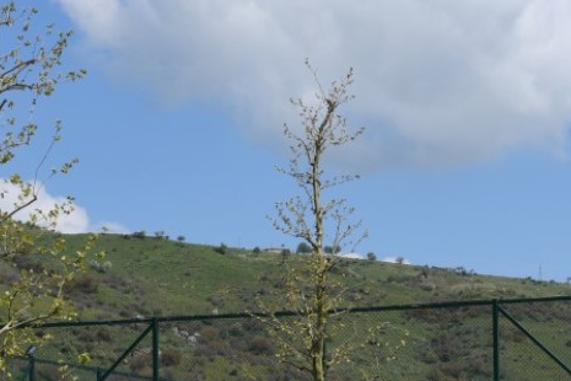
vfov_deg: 8.7
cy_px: 477
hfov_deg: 13.2
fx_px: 2458
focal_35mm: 155
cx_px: 468
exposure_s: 1/250
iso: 100
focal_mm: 40
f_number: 11
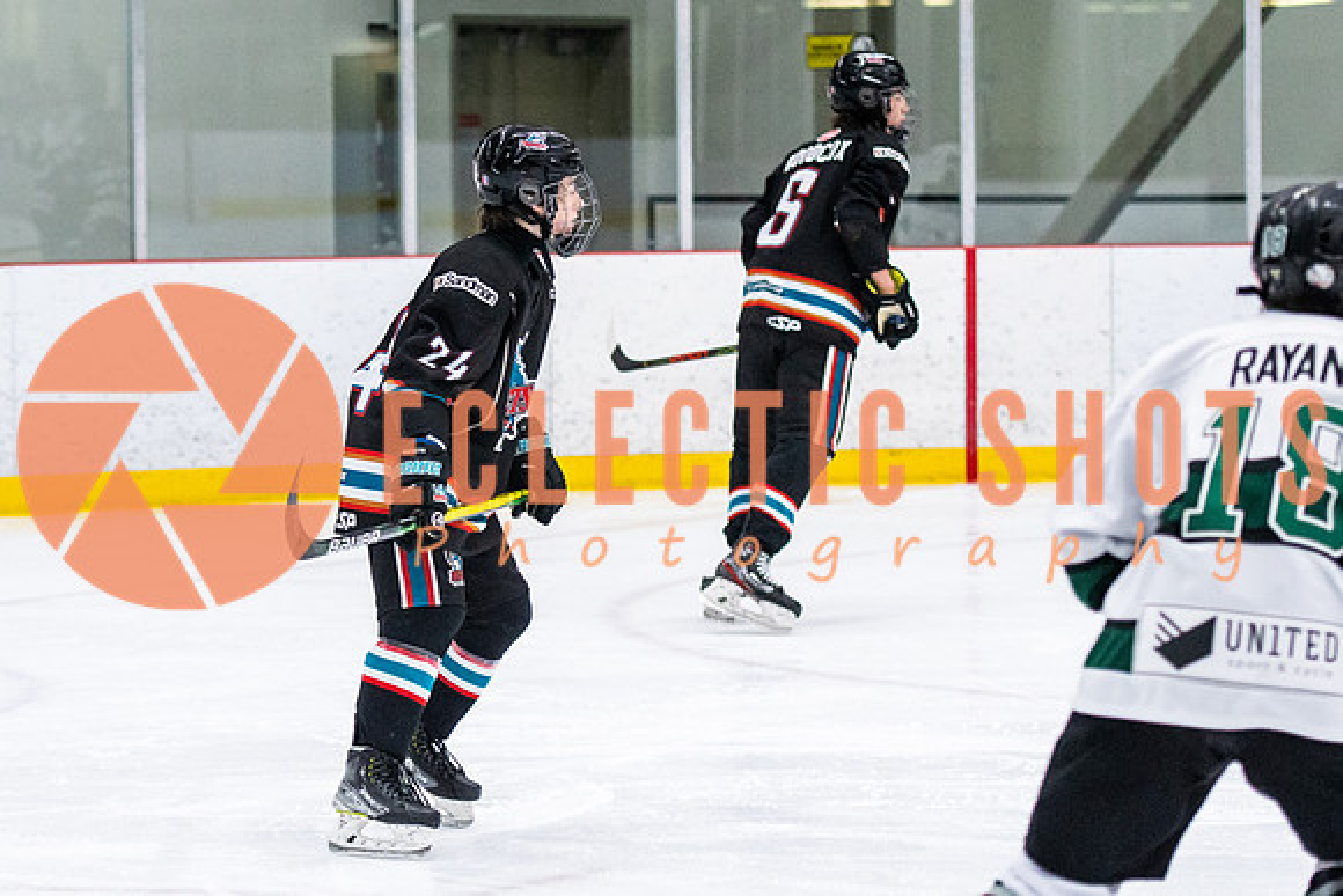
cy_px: 420
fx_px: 6195
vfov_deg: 8.3
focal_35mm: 166
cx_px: 521
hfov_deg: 12.4
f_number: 2.8
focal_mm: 86
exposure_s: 1/640
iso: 1800
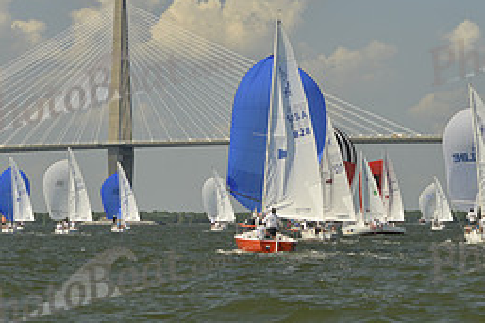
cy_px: 162
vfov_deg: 6.6
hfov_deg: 9.9
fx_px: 2800
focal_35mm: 208
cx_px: 332
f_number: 6.3
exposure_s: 1/1250
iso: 280
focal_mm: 92
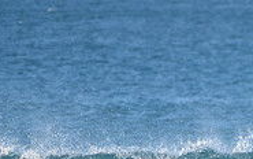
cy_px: 220
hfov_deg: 1.2
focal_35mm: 1726
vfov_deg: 0.8
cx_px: 235
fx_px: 11912
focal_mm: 500
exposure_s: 1/2000
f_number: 5.6
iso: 450
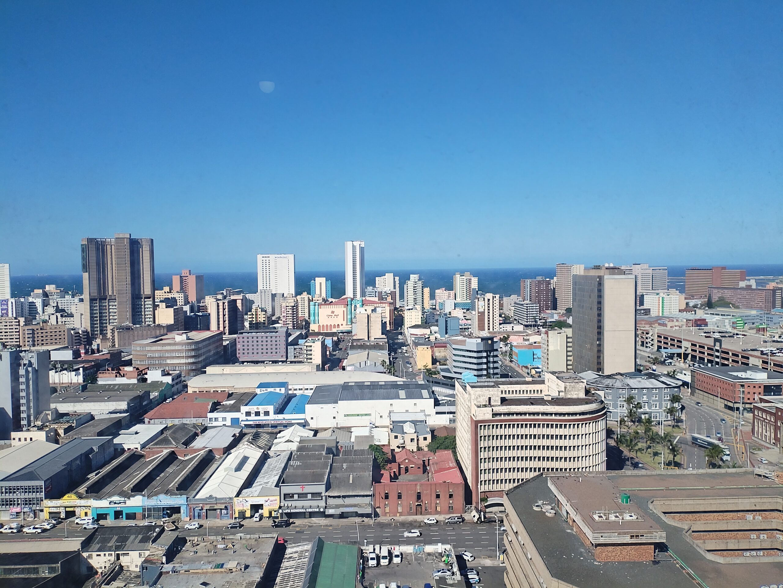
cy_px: 294
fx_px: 588
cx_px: 392
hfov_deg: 67.3
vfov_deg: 53.1
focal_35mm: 26
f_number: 1.8
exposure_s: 1/2176
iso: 100
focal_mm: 4.25
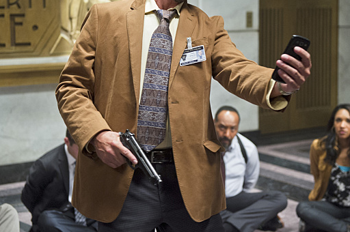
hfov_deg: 27.0
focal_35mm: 75
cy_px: 76
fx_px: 728
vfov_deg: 18.1
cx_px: 159
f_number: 2.8
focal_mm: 48
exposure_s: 1/125
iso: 2000
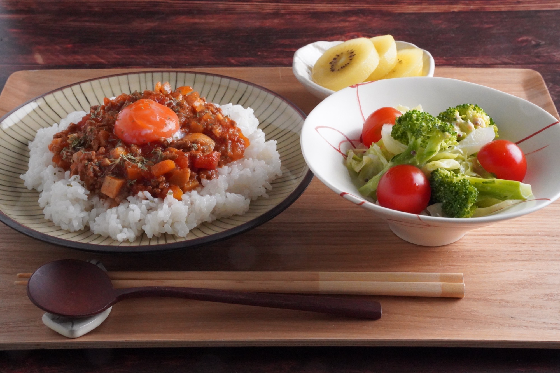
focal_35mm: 70
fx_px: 1089
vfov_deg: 19.5
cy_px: 186
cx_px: 280
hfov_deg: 28.8
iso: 20000
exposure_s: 1/80
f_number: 22
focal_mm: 70
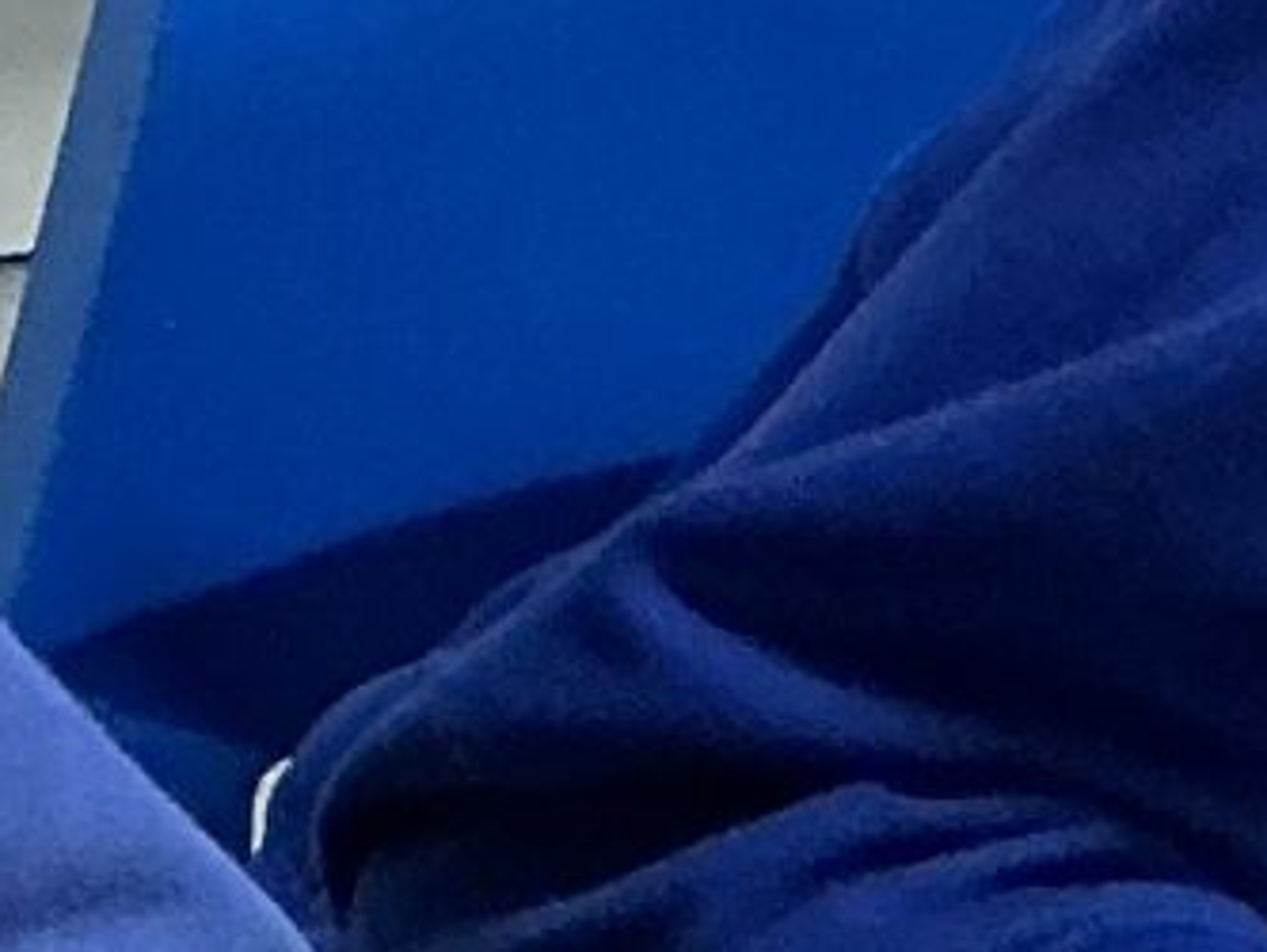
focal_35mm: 223
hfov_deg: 7.2
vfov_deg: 6.5
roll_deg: -0.2
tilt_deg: -43.9
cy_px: 1603
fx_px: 8165
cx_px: -3265
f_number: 1.8
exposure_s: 1/60
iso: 100
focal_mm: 3
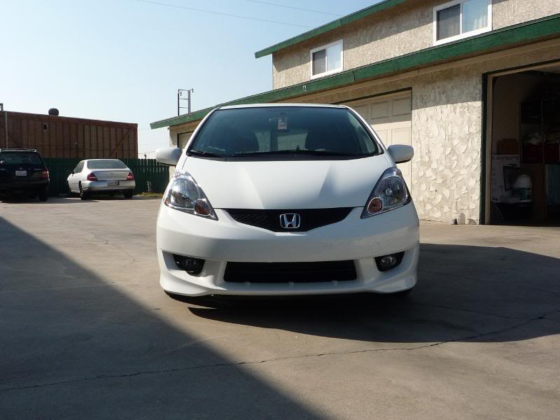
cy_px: 210
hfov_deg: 49.0
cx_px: 280
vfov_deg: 37.7
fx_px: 615
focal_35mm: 38
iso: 100
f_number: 4.5
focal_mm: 4.7
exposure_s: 1/640
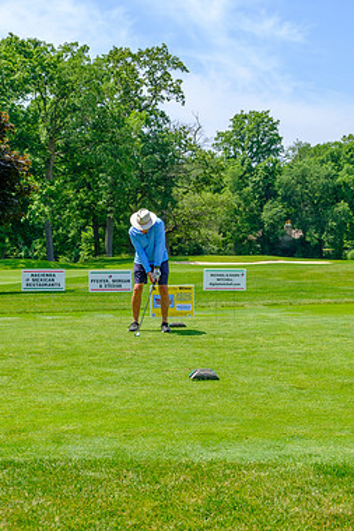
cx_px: 158
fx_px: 856
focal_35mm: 58
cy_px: 253
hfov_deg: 23.3
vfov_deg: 34.5
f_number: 5
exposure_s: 1/500
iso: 200
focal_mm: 32.9
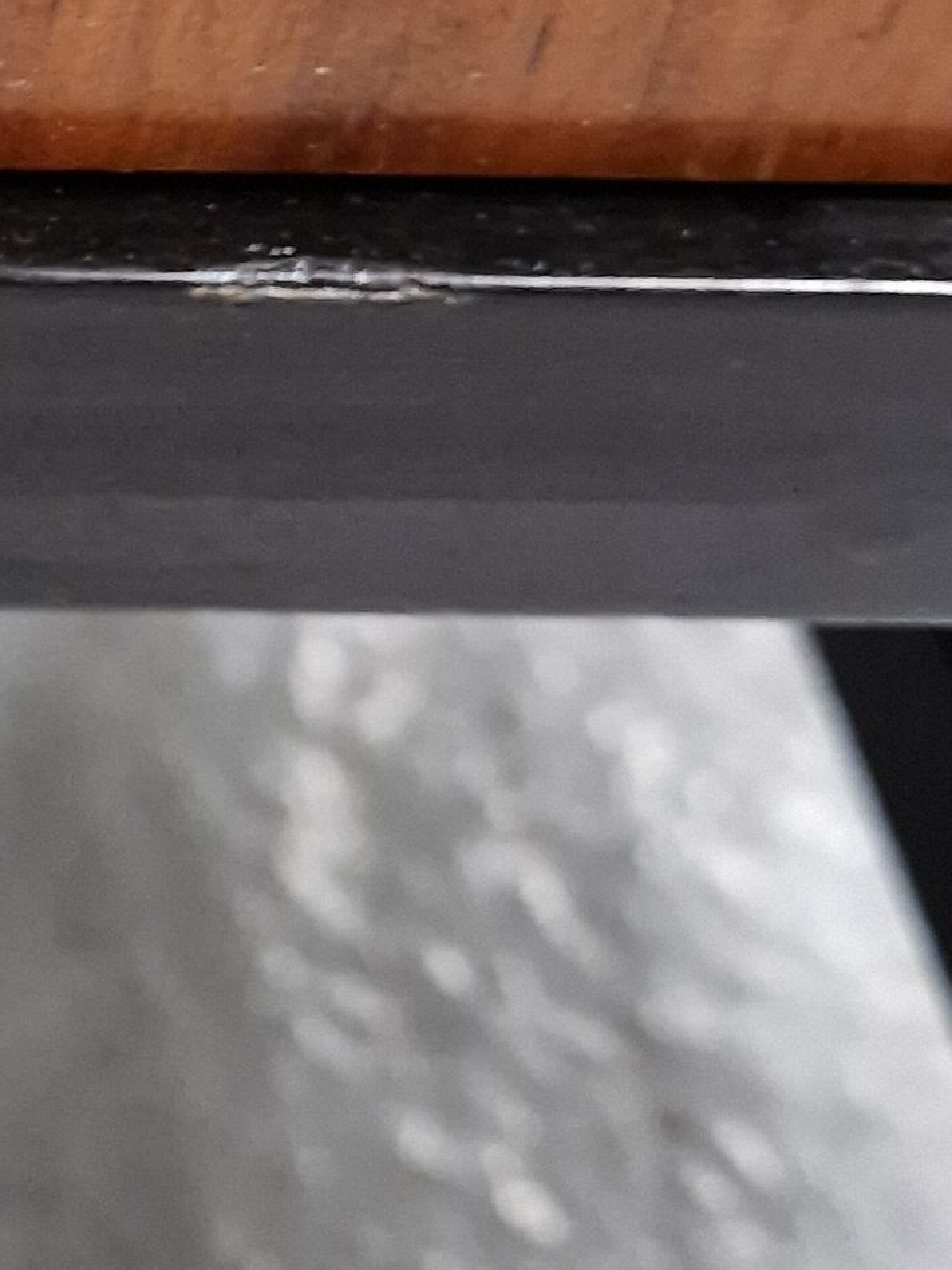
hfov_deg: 13.5
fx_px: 3557
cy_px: 200
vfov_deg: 20.0
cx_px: -831
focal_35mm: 97
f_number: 1.8
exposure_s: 1/50
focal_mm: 5.4
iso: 640
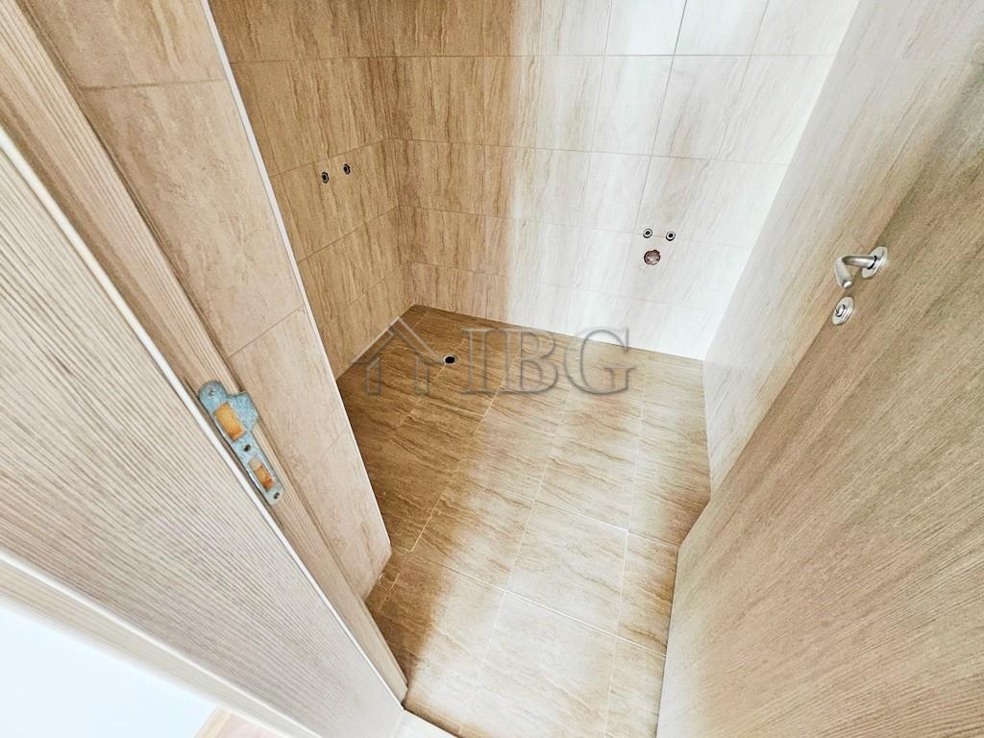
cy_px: 369
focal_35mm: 13
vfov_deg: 89.9
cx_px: 492
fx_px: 370
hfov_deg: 106.2
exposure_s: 1/50
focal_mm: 1.7
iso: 250
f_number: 2.2
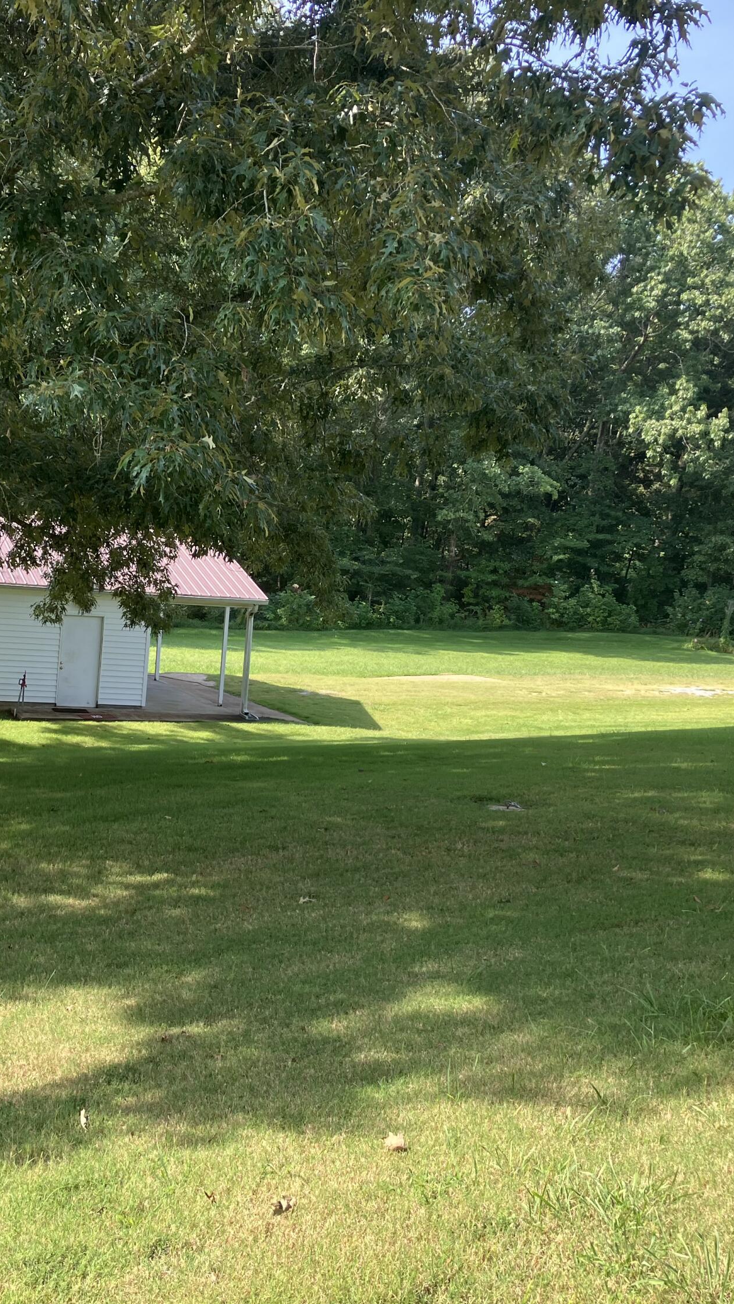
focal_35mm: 41
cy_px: 656
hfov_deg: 28.7
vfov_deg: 49.4
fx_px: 1418
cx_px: 202
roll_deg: -4.3
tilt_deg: -5.6
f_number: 1.8
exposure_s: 1/319
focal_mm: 3.99
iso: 32
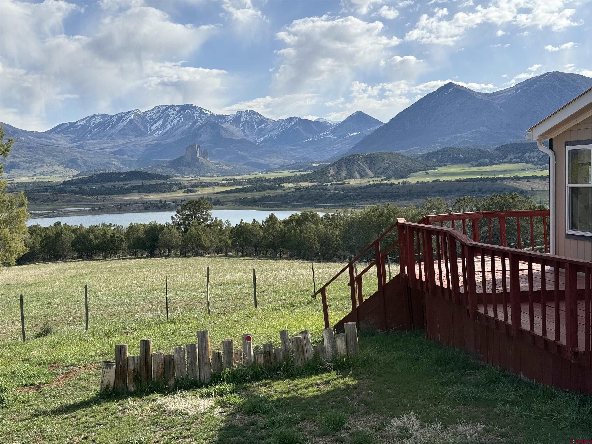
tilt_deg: -2.7
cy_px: 222
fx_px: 821
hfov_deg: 39.7
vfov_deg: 30.3
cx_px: 296
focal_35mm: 48
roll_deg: +1.1
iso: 80
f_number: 1.78
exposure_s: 1/4878
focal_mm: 6.76
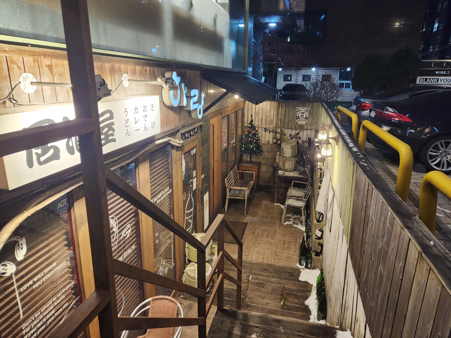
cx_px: 226
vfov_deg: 58.9
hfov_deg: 73.9
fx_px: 300
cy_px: 169
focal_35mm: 23
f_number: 1.8
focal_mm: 5.4
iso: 500
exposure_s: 1/120
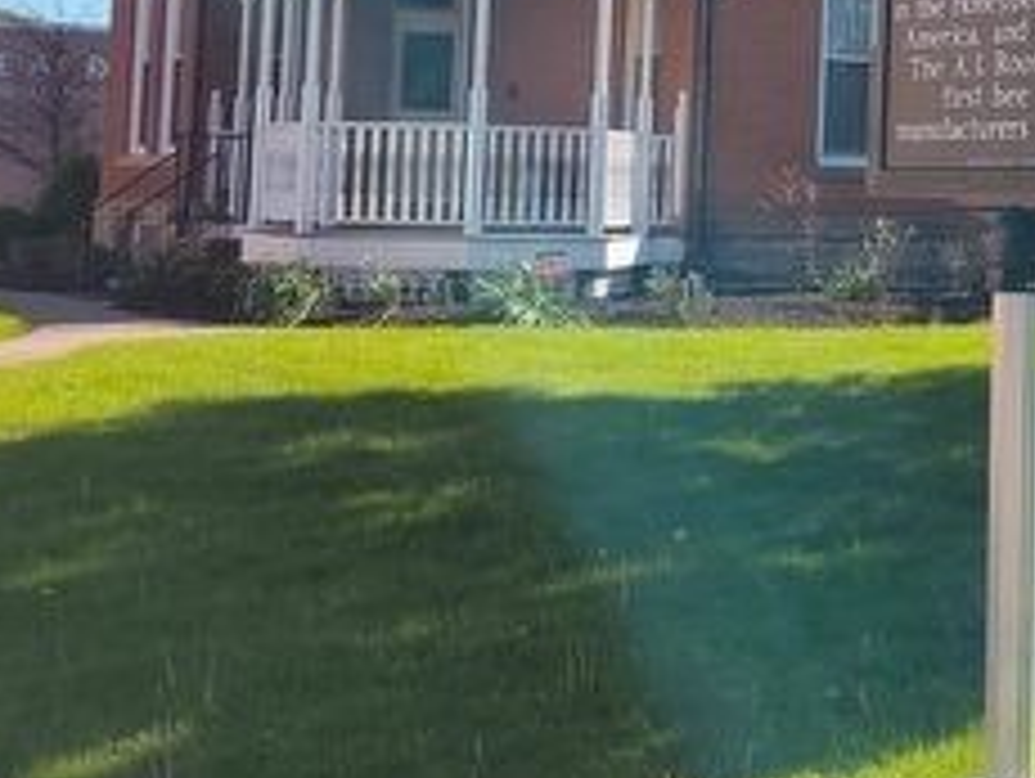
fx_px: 2394
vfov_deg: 18.0
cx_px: 1112
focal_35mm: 80
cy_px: -9
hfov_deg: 23.1
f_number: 1.8
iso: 100
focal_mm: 5.56
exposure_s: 1/1648
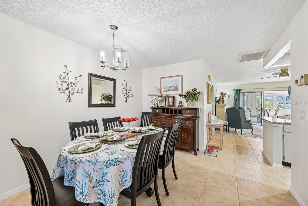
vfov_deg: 81.2
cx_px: 154
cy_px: 103
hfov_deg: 104.3
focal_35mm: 14
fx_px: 120
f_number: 8
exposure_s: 1/10
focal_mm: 14
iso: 400
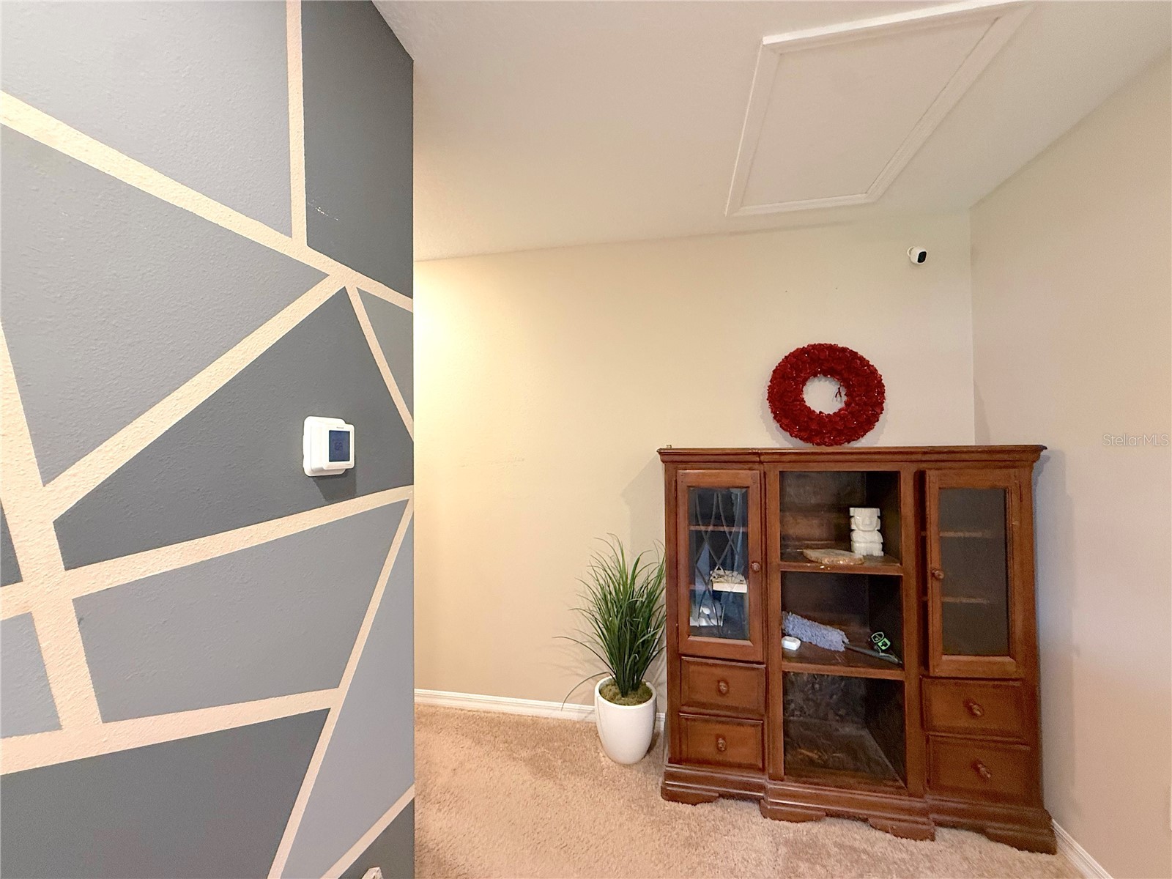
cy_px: 440
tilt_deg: +0.8
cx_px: 586
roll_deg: -0.2
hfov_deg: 102.1
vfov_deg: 85.7
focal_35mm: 14
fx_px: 474
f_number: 2.2
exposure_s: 1/60
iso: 320
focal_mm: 2.22
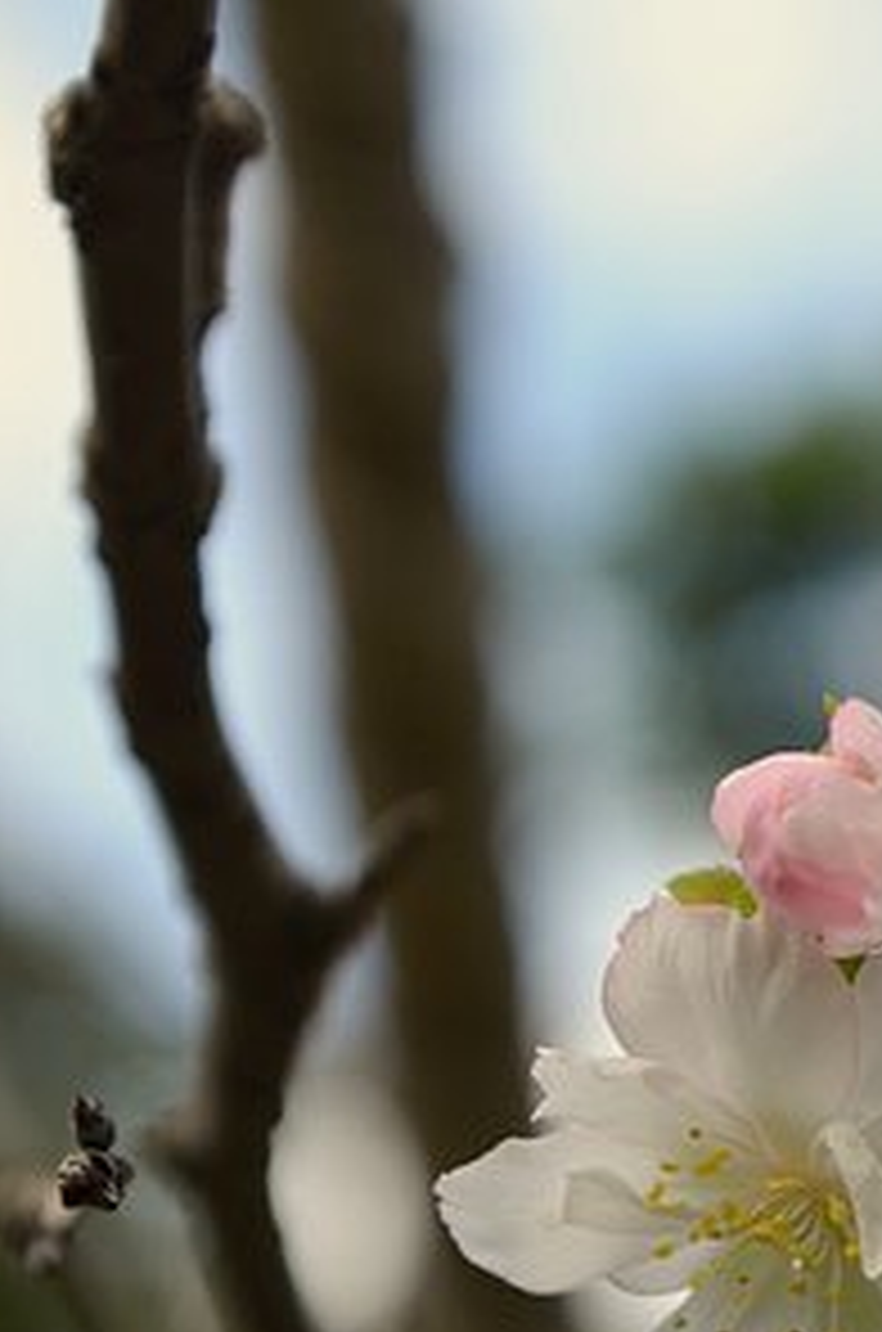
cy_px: 1004
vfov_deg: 14.3
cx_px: 758
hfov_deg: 9.5
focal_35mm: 143
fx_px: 5275
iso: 200
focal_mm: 55
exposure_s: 1/250
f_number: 8
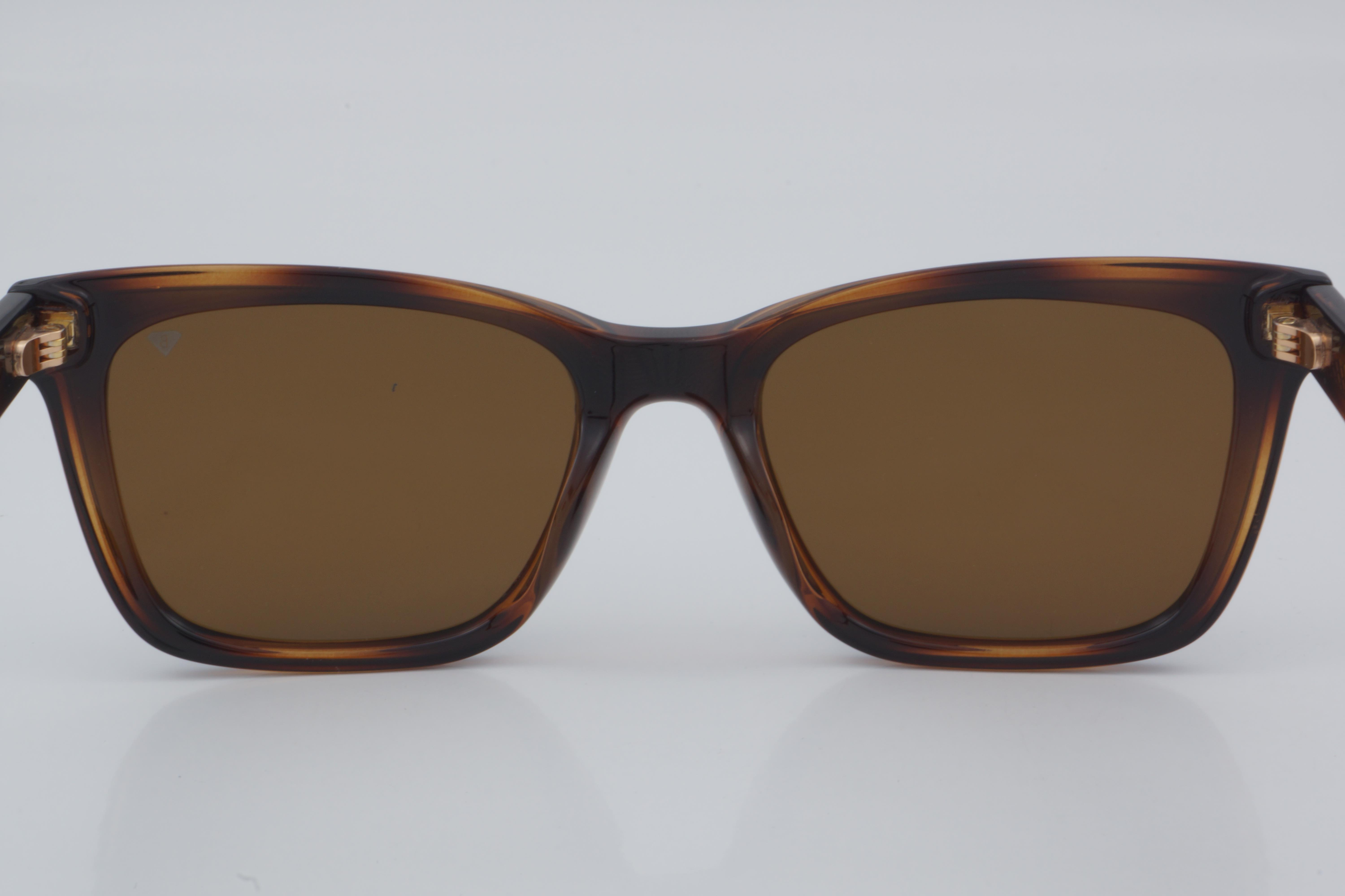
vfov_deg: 16.6
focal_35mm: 82
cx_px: 672
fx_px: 3082
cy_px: 448
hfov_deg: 24.6
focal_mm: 55
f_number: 32
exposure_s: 1/4
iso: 100
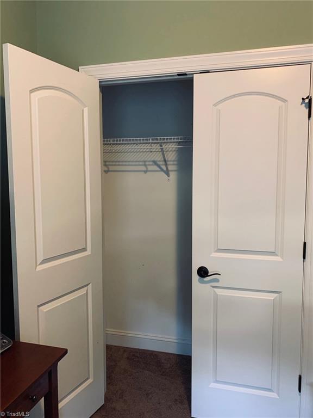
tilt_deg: -3.2
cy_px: 209
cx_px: 156
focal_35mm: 26
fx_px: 313
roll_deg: +0.0
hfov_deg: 53.1
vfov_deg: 67.3
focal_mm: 4.25
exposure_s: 1/40
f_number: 1.8
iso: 250
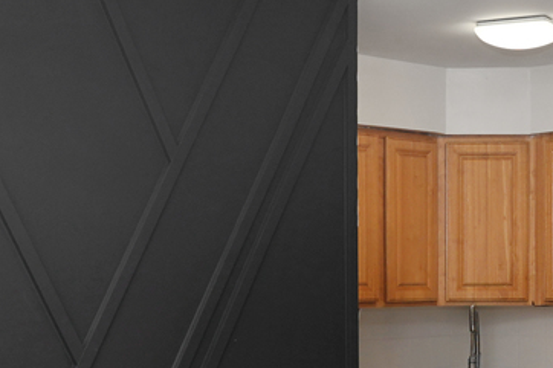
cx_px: 307
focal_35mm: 85
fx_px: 1305
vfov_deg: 15.7
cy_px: 374
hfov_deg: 23.9
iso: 200
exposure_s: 1/125
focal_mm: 19
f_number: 4
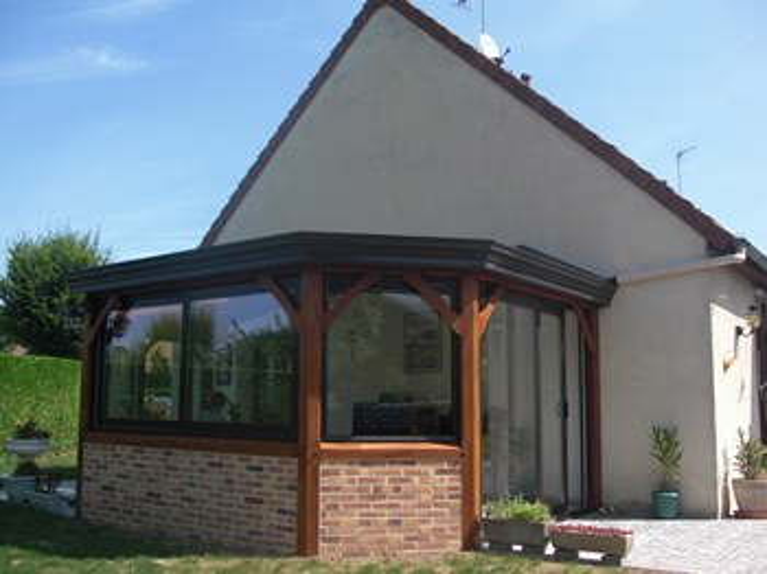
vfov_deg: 39.6
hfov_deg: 51.4
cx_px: 384
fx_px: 797
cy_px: 287
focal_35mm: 36
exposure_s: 1/500
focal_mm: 6.3
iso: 50
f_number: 2.8
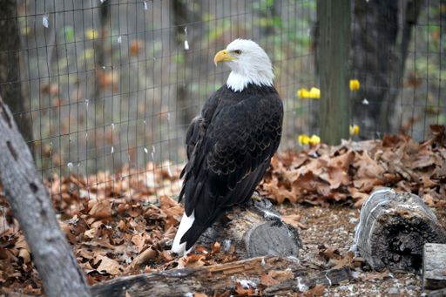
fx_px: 2477
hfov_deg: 10.3
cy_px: 148
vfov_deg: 6.9
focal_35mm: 200
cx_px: 223
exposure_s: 1/125
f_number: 3.2
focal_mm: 200
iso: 1250
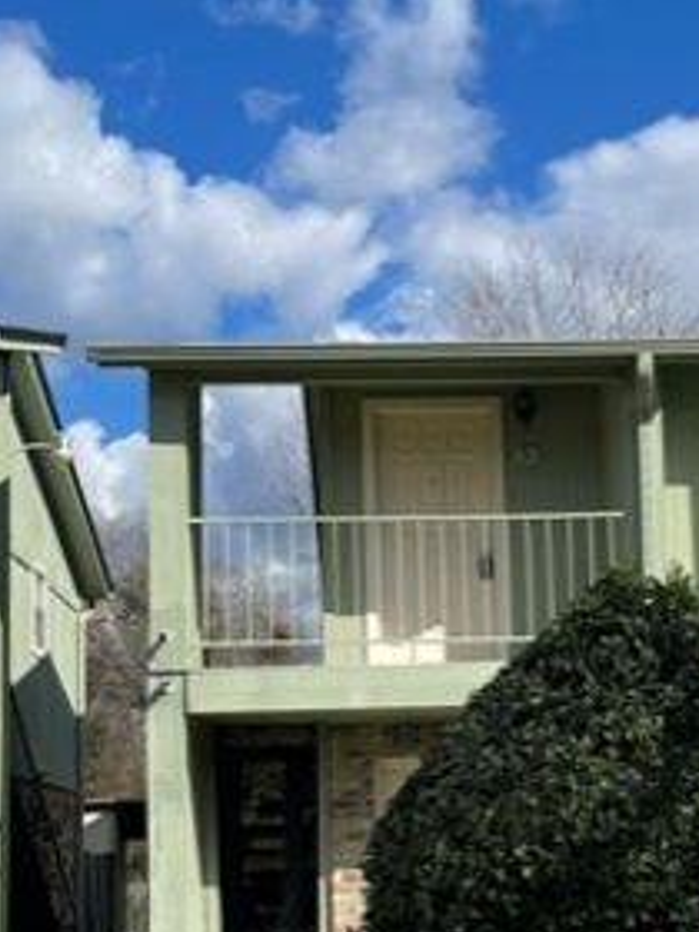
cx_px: 453
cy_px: 677
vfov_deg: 30.8
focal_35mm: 62
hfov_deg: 23.6
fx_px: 1669
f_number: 1.6
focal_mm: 4.2
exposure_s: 1/4000
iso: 32
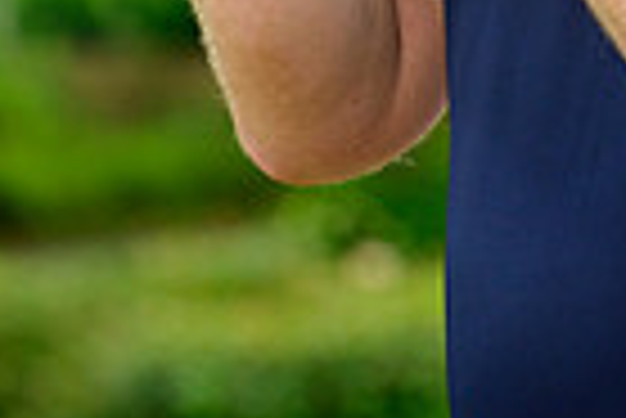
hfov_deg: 4.5
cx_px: 428
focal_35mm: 458
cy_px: -434
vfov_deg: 3.0
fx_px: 7972
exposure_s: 1/250
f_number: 4
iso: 200
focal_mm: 110
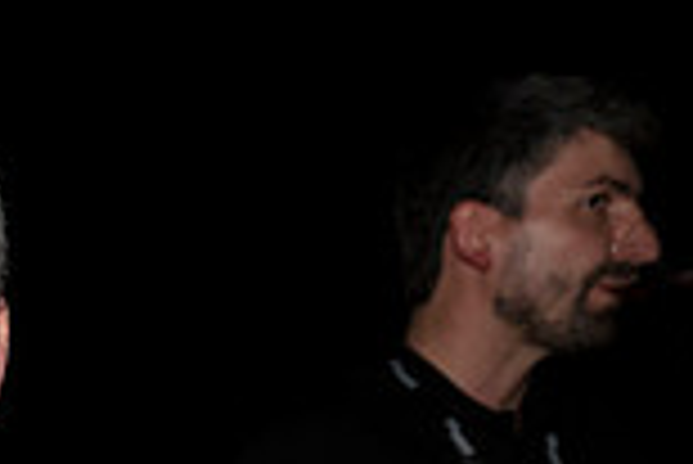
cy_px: 836
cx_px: -585
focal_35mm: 158
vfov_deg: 8.4
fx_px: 3044
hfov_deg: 11.9
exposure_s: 1/125
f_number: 5
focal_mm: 42
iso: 800
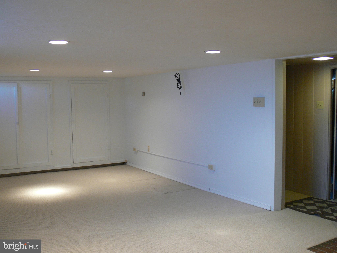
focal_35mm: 38
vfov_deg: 37.7
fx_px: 370
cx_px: 168
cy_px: 126
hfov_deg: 49.0
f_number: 2.8
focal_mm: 8
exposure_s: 1/30
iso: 200
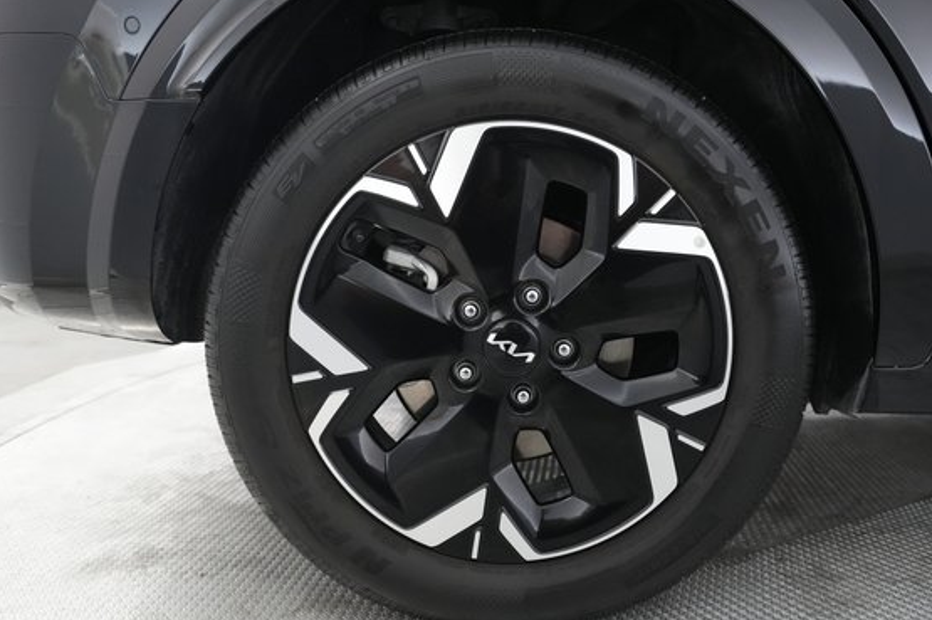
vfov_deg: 43.5
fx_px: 776
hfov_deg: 61.9
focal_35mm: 30
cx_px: 504
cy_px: 323
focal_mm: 26
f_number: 4
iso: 5000
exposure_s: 1/125
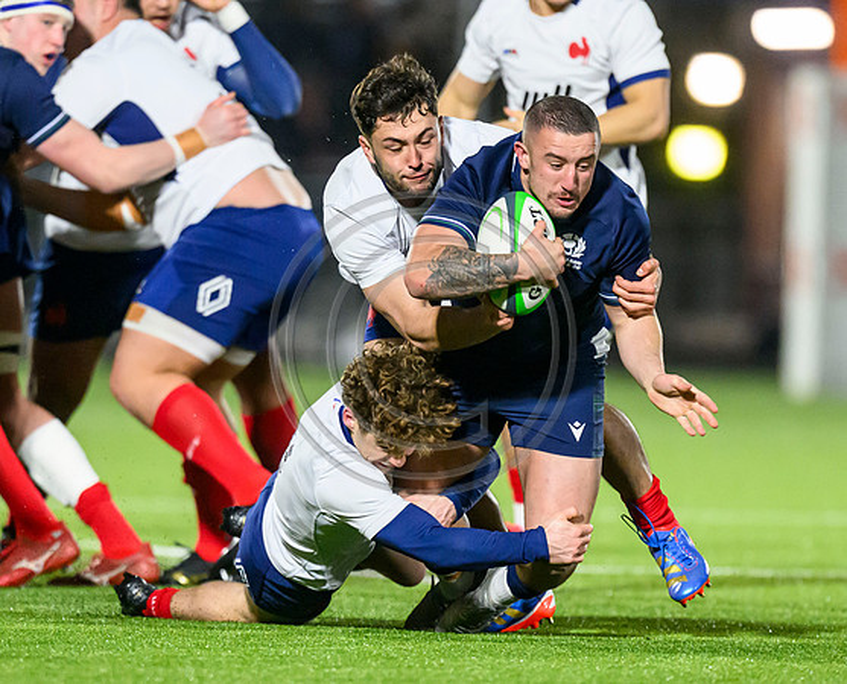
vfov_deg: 2.1
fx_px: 18939
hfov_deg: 2.6
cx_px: 297
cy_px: 387
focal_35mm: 753
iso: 6400
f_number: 3.2
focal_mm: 400
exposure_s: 1/1250
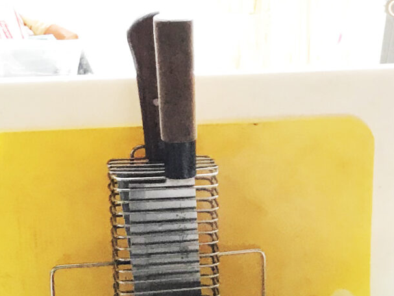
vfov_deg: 12.5
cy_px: 263
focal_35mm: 118
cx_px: 487
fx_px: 1344
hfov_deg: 16.0
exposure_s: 1/25
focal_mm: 3.99
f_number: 1.8
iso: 40
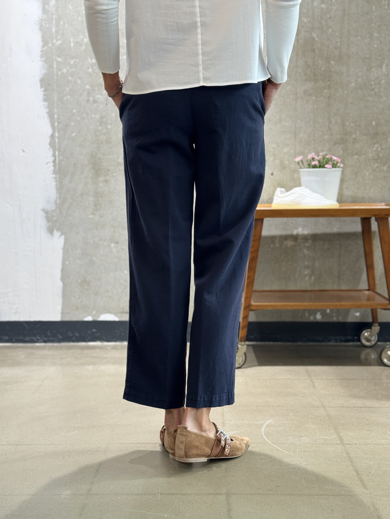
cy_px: 260
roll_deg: +0.2
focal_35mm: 48
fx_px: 721
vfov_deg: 39.7
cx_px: 195
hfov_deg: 30.3
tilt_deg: -6.4
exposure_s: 1/50
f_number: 1.78
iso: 50
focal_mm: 6.76
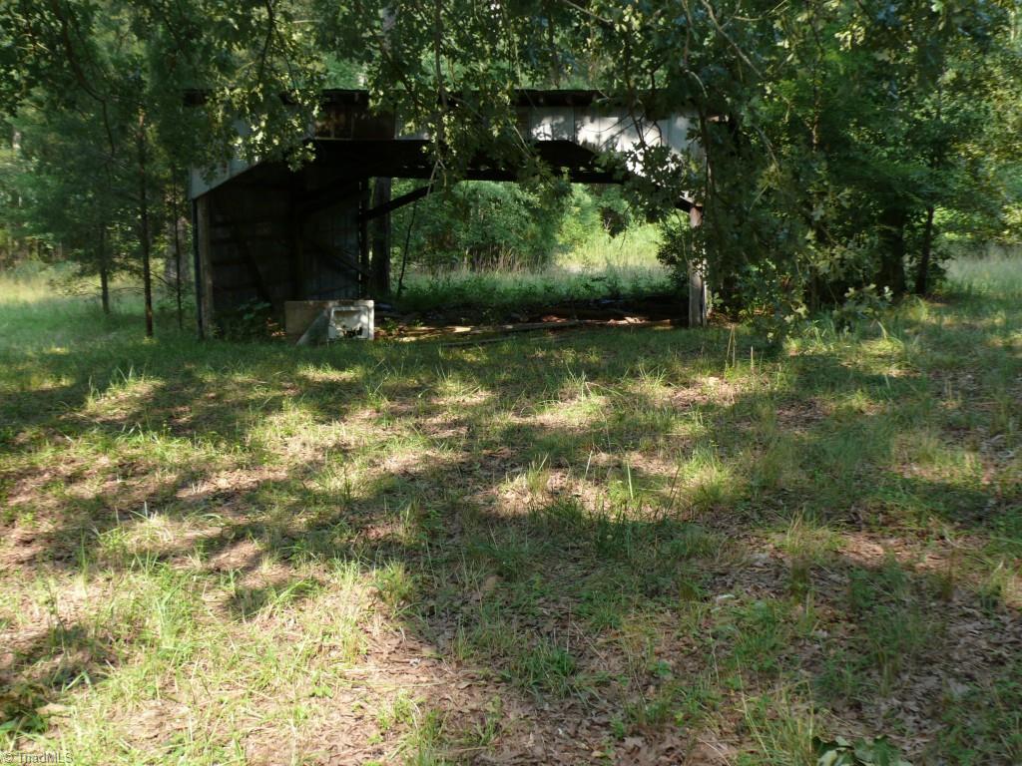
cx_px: 511
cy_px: 383
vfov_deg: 36.0
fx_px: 1181
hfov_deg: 46.8
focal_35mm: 40
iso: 100
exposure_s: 1/125
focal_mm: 8.1
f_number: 4
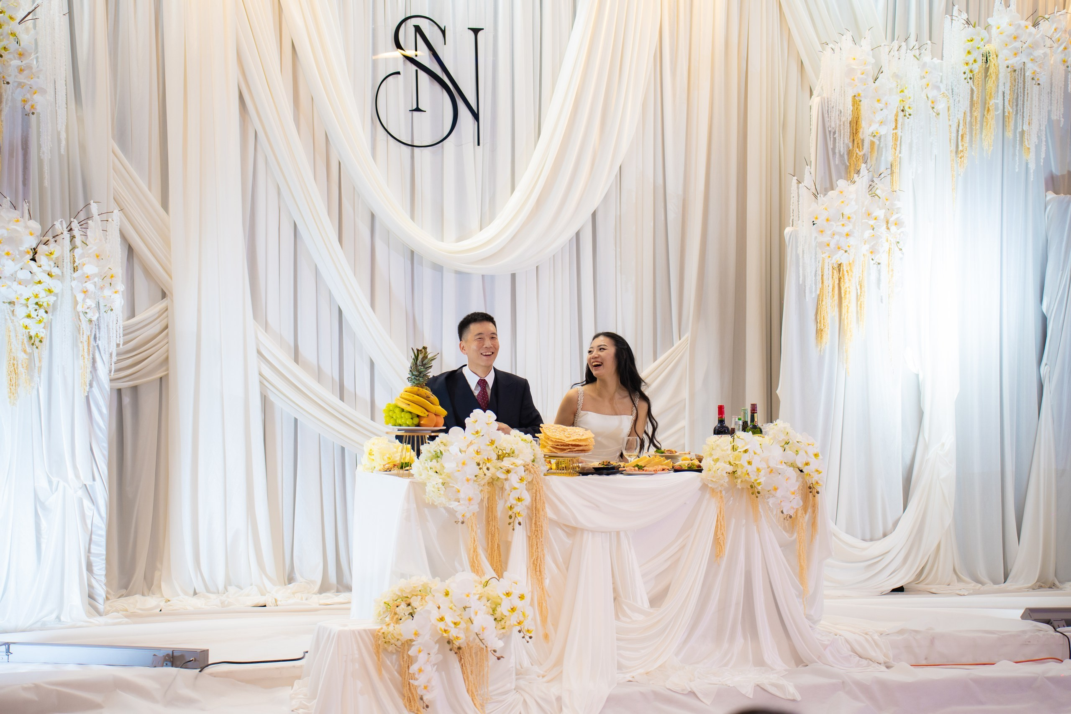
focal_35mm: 75
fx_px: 2237
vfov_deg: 18.1
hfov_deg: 26.9
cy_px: 357
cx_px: 536
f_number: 2.8
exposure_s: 1/200
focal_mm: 75
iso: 640
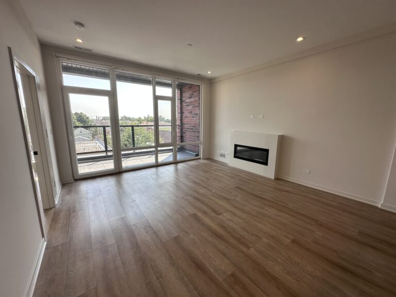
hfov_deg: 102.1
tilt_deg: -10.1
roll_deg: +0.1
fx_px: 160
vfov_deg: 85.7
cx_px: 198
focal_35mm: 14
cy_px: 148
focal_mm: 2.22
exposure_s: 1/259
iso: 40
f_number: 2.2
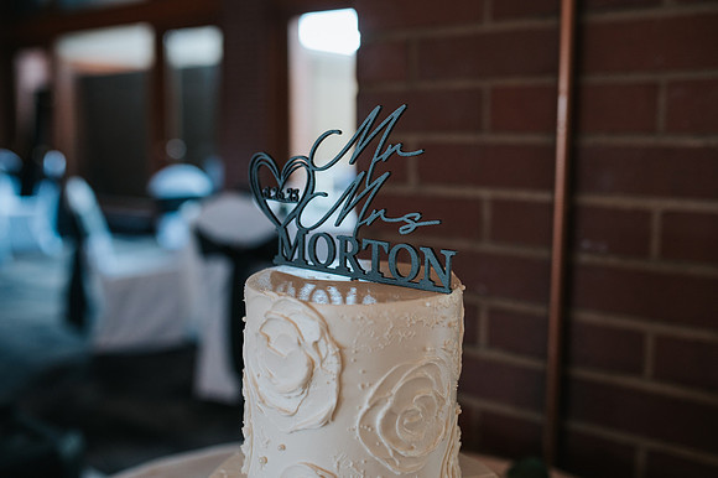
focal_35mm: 36
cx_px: 359
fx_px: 721
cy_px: 239
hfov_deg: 52.9
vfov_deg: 36.7
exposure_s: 1/200
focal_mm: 35
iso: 640
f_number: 2.8
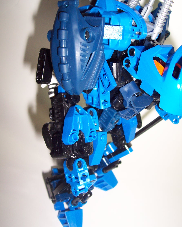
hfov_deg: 38.2
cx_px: 92
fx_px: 263
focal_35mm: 39
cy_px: 106
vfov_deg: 46.8
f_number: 2.8
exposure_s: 1/60
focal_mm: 5.6
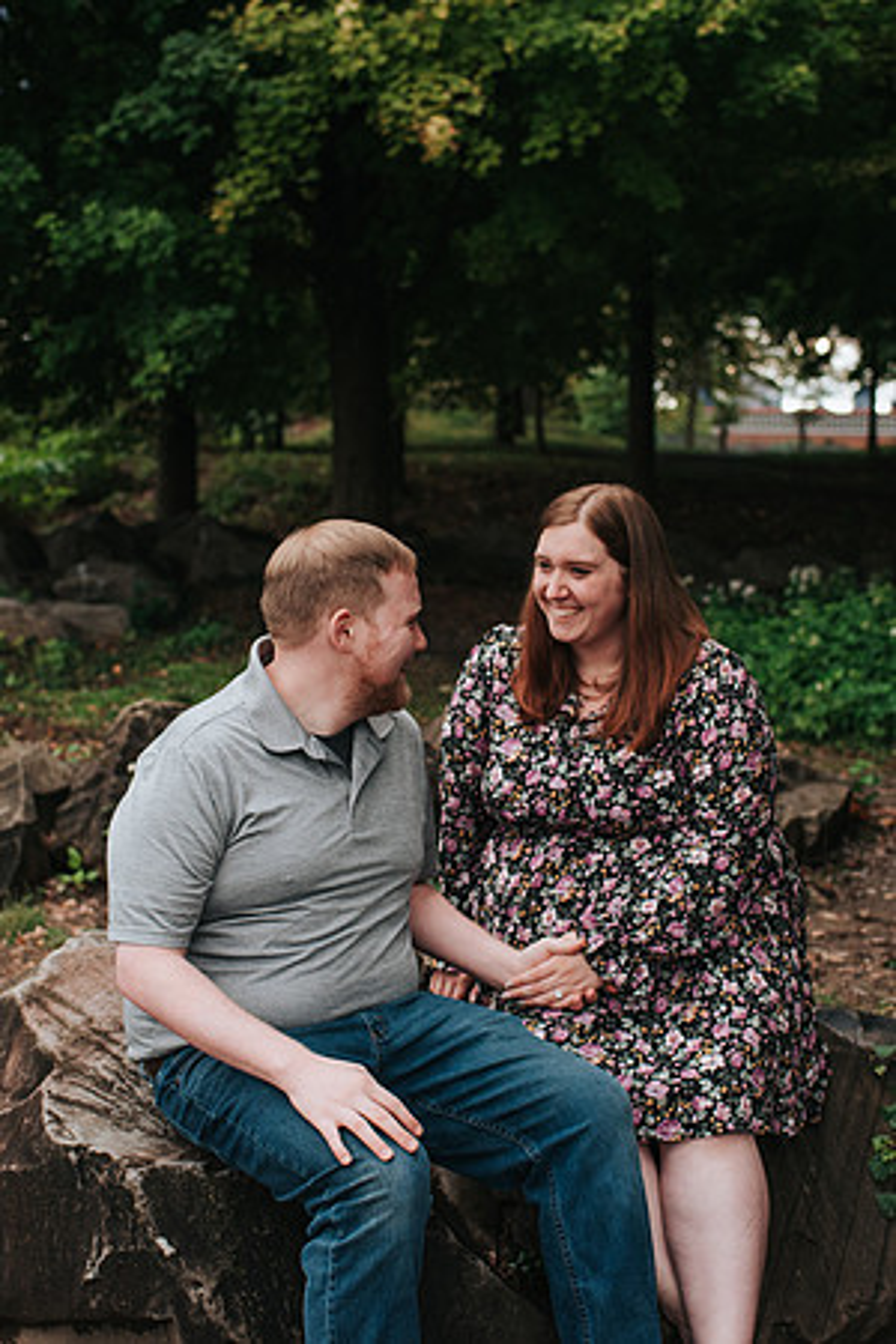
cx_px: 440
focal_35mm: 52
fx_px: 1958
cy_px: 672
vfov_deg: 37.9
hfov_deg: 25.8
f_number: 3.2
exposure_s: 1/800
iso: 1000
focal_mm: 35
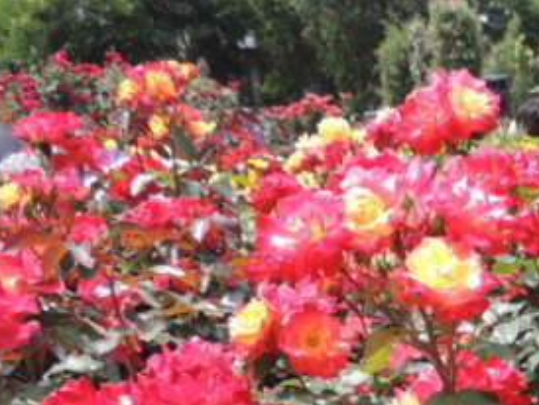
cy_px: 588
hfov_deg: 25.1
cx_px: 641
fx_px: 1091
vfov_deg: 18.8
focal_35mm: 70
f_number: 3
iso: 100
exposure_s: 1/800
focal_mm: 4.3
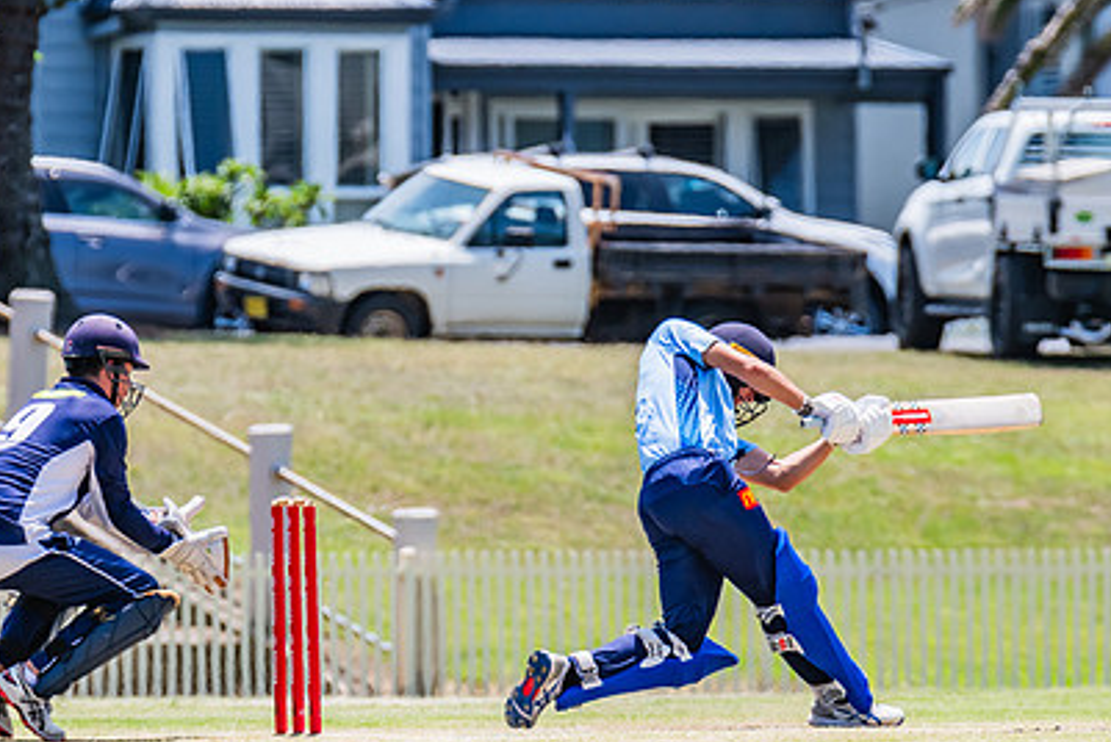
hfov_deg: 3.2
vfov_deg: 2.1
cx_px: 610
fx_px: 19888
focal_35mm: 644
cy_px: 342
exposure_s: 1/2000
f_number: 8
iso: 800
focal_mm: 440
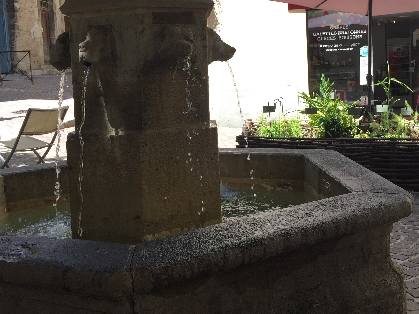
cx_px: 247
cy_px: 113
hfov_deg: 42.8
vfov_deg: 32.7
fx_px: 533
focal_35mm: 44
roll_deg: +2.2
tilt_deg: -4.6
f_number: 2.2
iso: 32
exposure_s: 1/449
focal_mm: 4.15
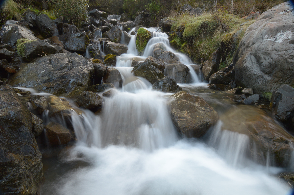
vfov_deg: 72.0
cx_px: 147
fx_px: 135
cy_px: 98
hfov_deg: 95.0
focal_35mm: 16
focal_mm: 11
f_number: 14
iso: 100
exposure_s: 1/1.3
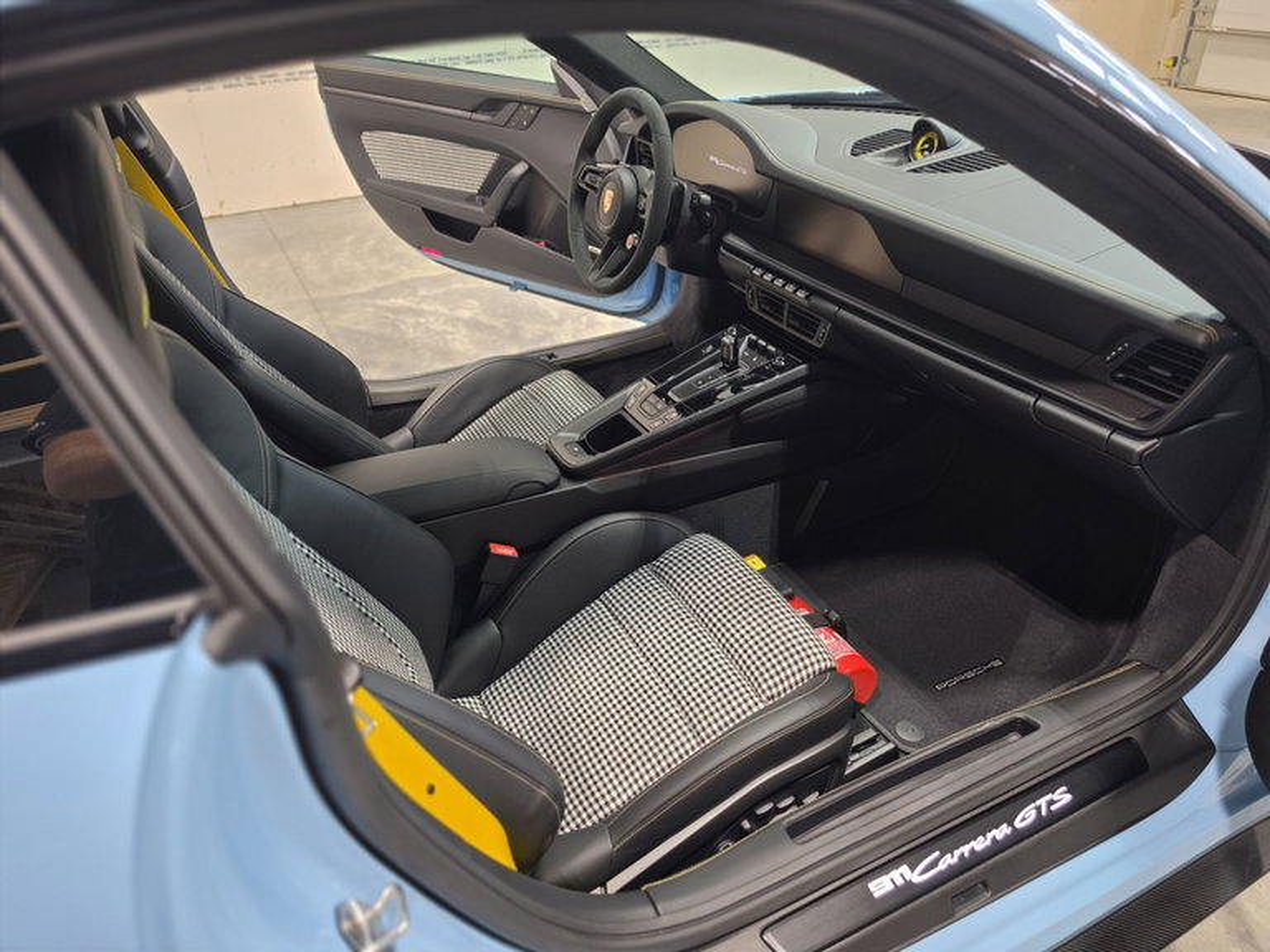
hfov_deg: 73.9
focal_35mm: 23
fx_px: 844
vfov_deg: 58.9
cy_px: 476
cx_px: 635
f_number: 1.4
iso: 160
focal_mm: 6.5
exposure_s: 1/120
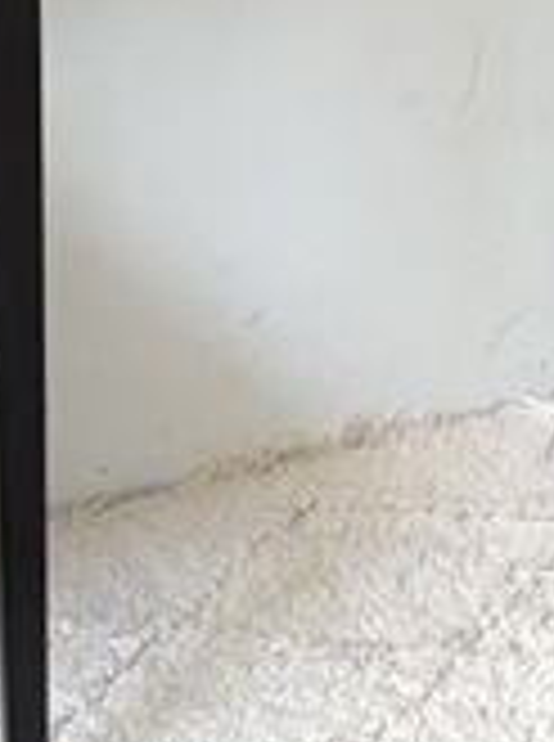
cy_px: -971
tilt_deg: -4.0
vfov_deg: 10.8
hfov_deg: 8.8
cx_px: 1113
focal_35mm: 158
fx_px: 3385
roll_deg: +0.7
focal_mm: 5.96
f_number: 1.6
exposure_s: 1/122
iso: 64
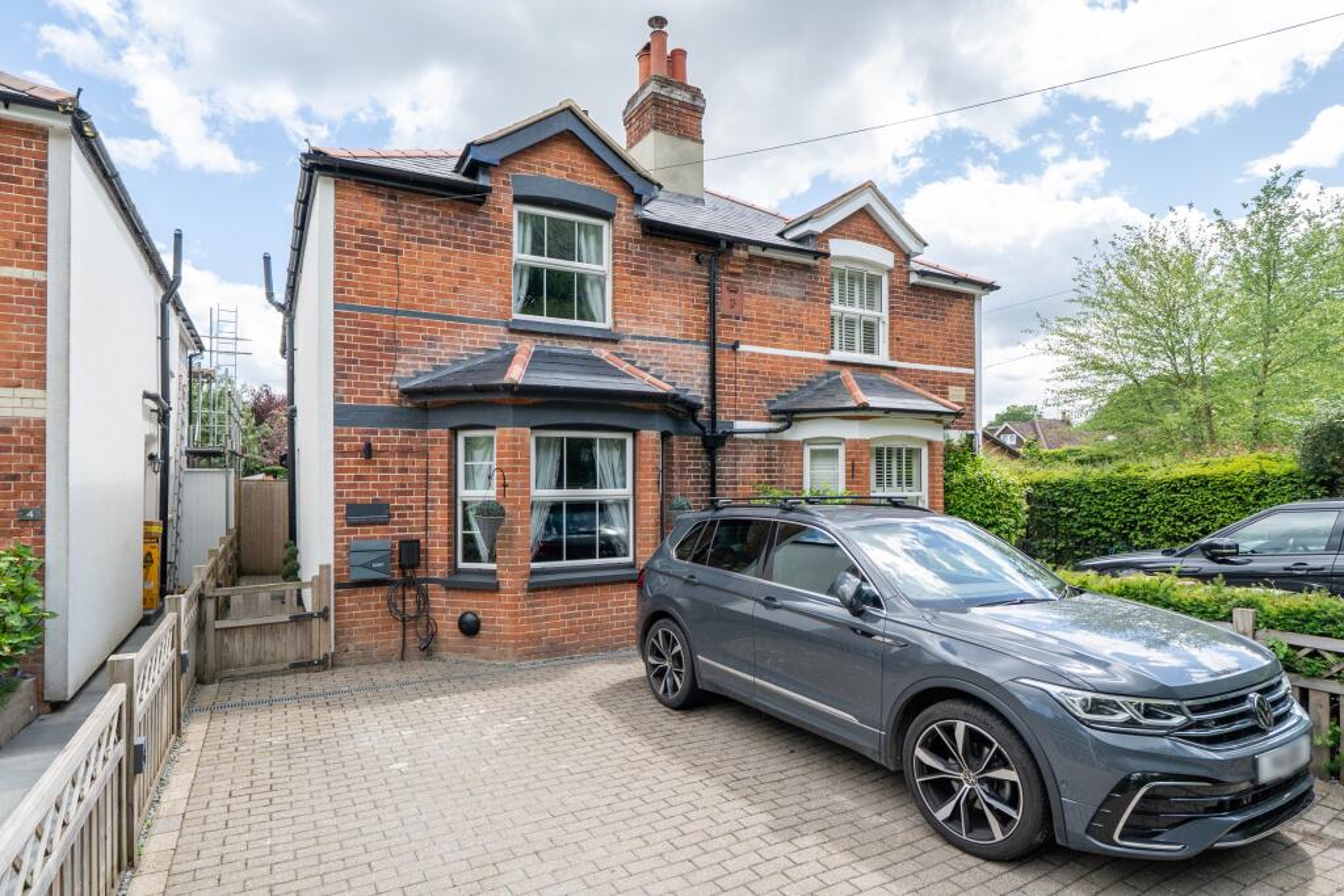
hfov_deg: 90.0
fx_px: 672
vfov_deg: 67.4
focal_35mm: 18
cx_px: 672
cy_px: 448
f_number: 5
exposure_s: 1/250
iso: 100
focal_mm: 12
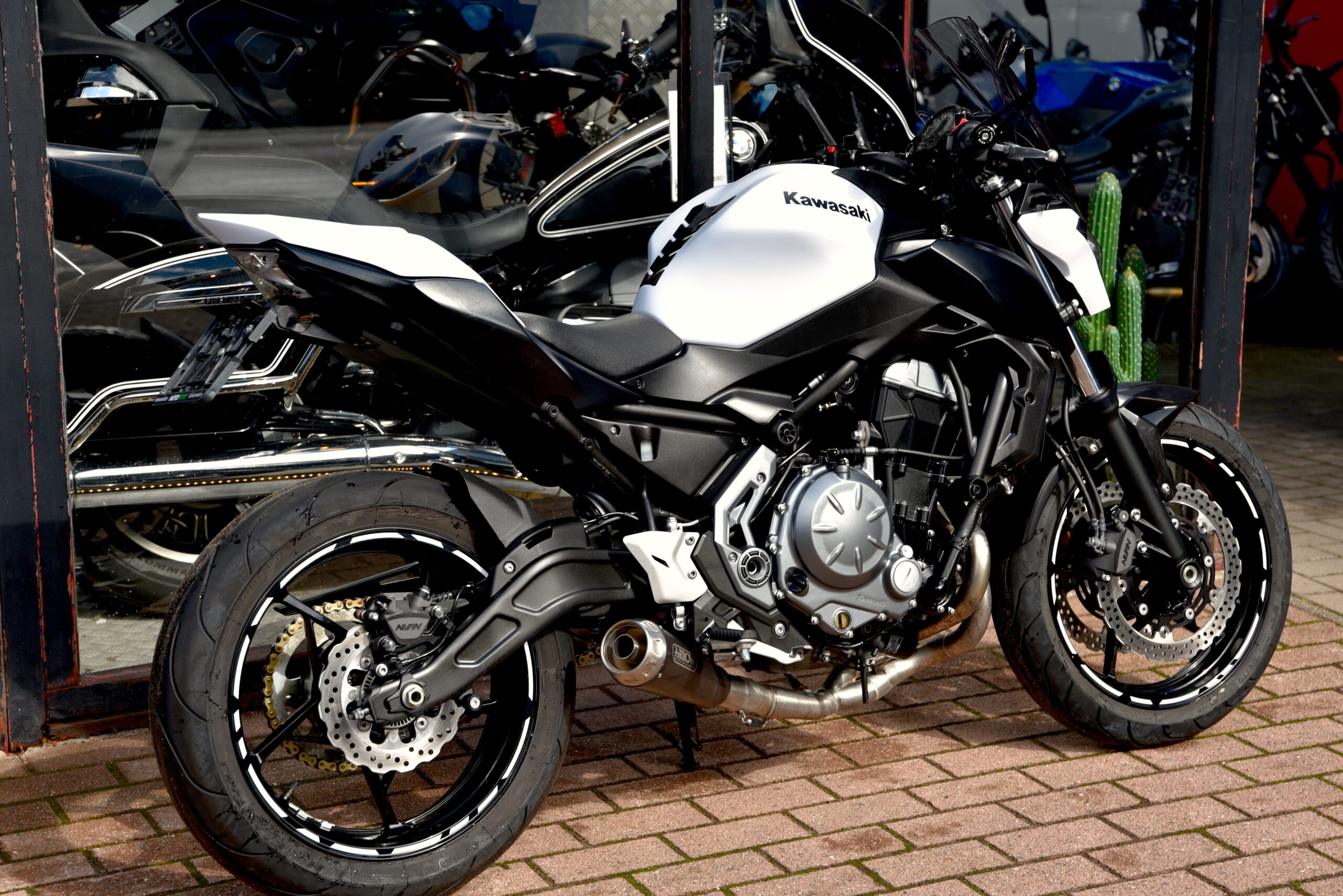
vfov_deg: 20.6
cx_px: 672
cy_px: 448
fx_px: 2463
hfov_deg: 30.5
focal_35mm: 66
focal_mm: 66
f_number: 5.6
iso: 100
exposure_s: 1/125
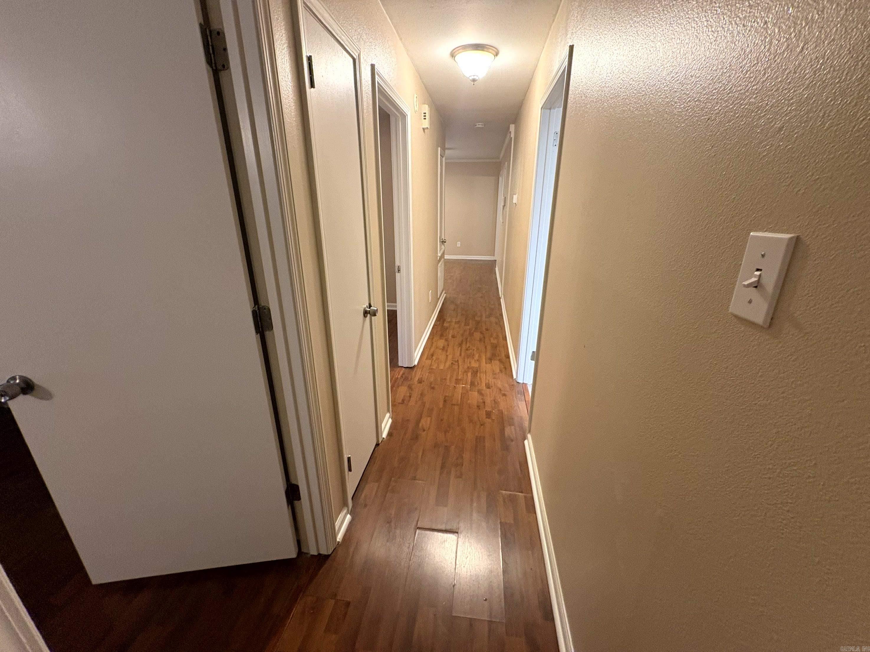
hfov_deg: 102.1
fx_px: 352
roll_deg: +0.9
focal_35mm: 14
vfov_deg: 85.7
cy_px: 326
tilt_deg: -18.9
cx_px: 435
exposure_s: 1/60
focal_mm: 2.22
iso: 400
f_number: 2.2
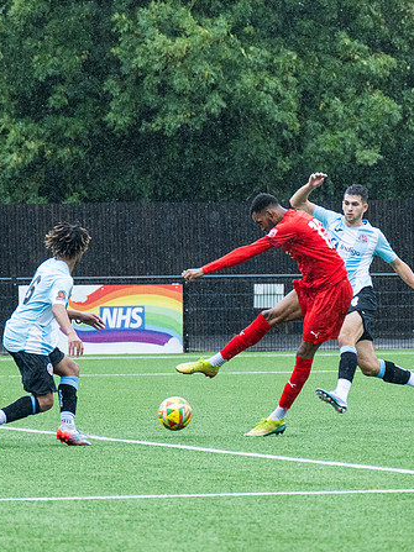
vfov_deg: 7.0
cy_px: 260
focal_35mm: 284
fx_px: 4531
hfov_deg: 5.2
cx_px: 269
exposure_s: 1/1600
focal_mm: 99
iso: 1000
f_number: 4
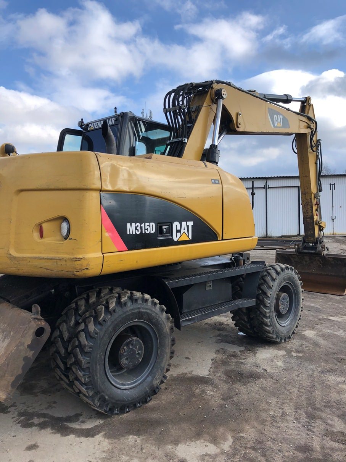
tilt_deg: -1.6
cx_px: 173
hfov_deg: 49.7
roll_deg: +0.3
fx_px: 373
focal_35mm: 28
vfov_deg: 63.5
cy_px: 231
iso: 20
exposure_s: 1/1091
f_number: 1.8
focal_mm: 3.99
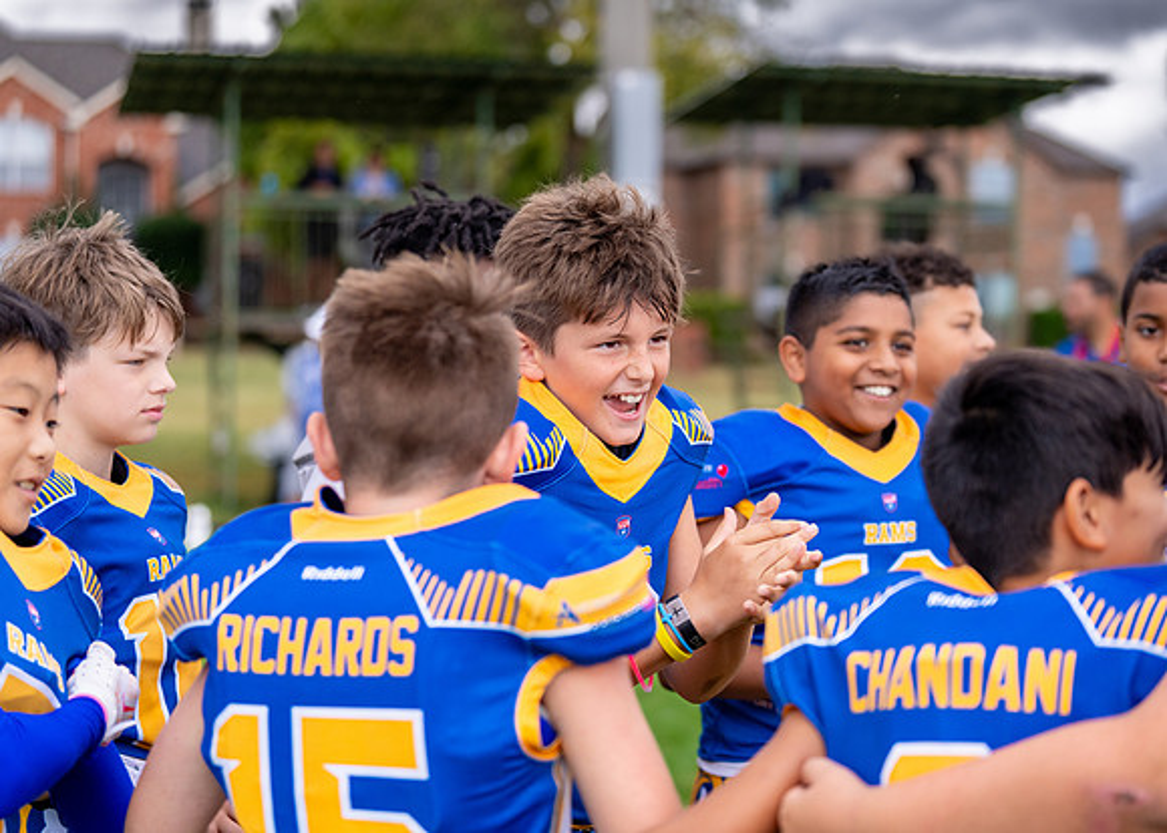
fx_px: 2630
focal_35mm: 79
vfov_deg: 18.0
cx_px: 657
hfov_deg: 25.0
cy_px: 397
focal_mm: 70
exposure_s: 1/1250
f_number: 2.8
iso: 500
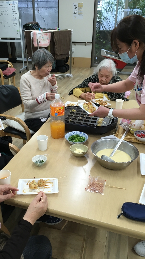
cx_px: 59
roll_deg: +1.0
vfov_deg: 61.0
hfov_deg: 36.5
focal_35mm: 32
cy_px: 128
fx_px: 219
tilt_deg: -26.6
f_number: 2.2
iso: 25
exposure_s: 1/30
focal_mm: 4.15
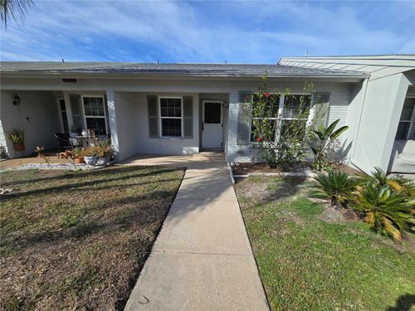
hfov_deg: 106.2
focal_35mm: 13
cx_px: 208
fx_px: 156
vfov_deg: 89.9
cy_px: 156
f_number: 2.2
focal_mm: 2.2
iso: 50
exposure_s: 1/2384
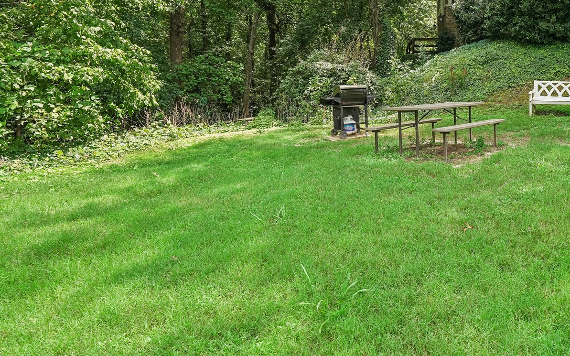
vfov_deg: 43.1
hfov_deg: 61.8
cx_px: 443
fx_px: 435
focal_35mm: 28
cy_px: 89
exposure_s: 1/400
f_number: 8
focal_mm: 16
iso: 800
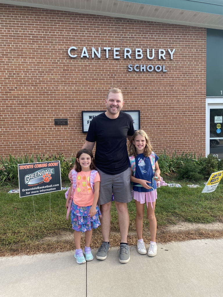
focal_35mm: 26
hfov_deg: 53.1
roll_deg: +2.0
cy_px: 148
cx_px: 112
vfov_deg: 67.3
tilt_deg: -3.1
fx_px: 223
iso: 32
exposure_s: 1/458
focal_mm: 4.25
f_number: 1.8
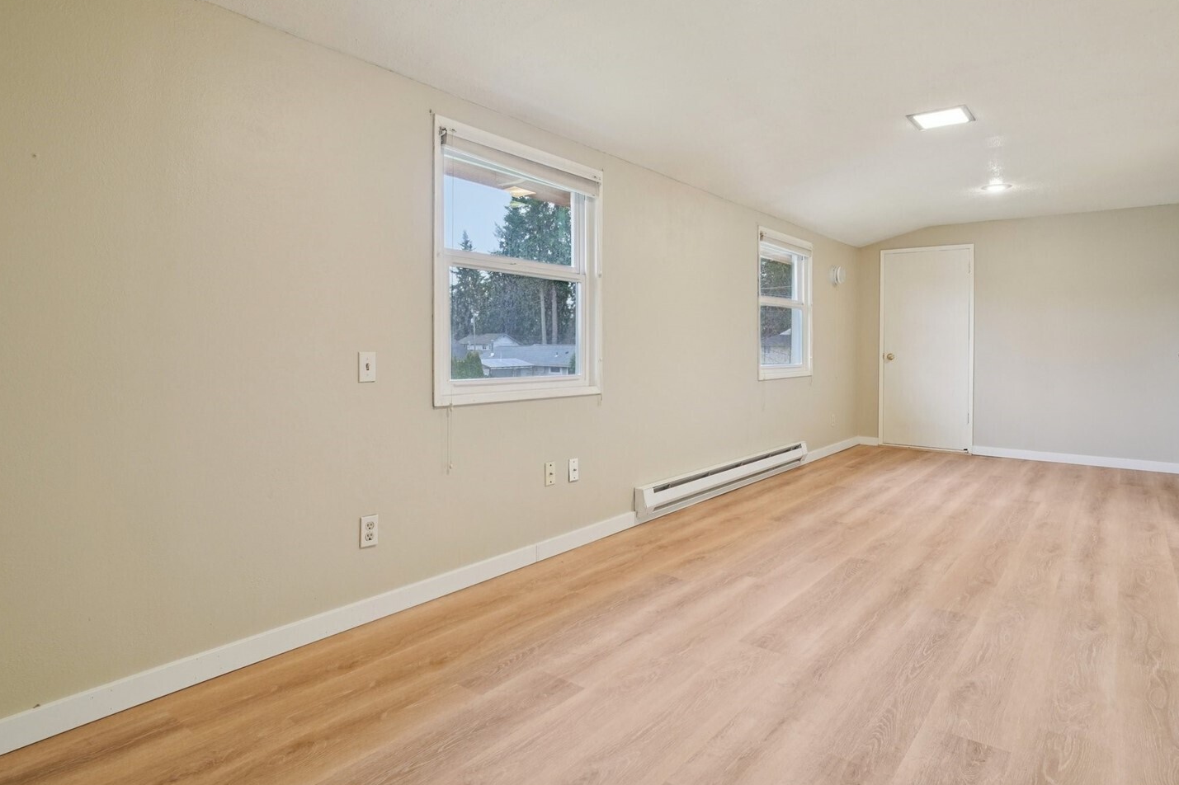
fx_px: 622
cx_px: 629
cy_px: 375
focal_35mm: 19
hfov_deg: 86.8
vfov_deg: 64.5
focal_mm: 16
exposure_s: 1/20
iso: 1600
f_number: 8
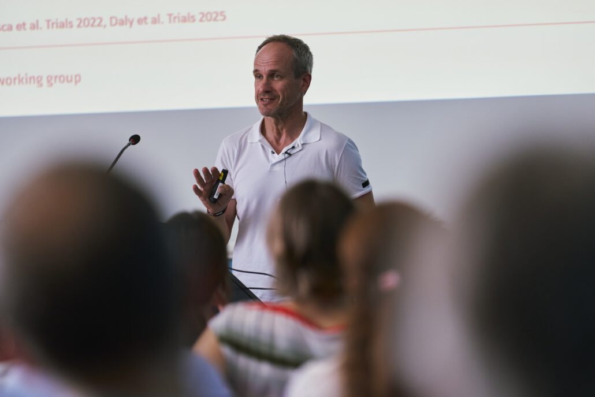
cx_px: 298
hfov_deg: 10.3
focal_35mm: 200
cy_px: 198
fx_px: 3306
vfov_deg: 6.9
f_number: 2.8
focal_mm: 200
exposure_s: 1/200
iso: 1000
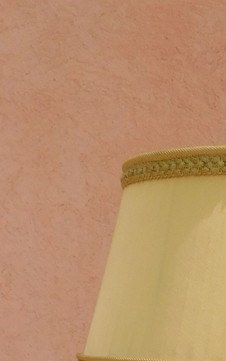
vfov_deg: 18.4
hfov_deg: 13.4
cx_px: 316
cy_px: 617
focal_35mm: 93
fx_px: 916
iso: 125
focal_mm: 4
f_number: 3
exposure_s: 1/1500
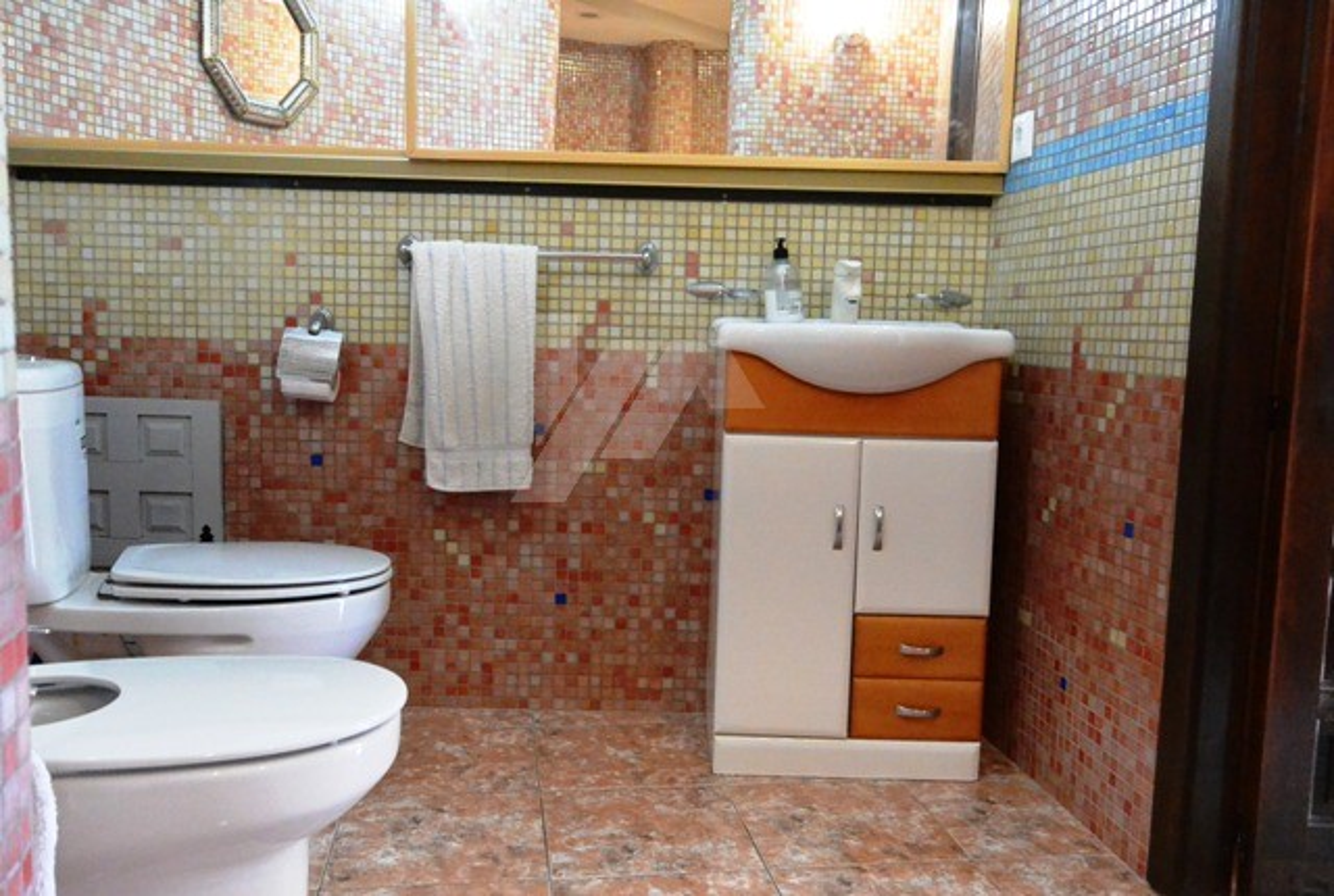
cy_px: 448
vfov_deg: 45.2
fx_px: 1077
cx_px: 667
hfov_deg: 63.5
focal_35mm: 29
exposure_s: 1/60
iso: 3200
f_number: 3.5
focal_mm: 11
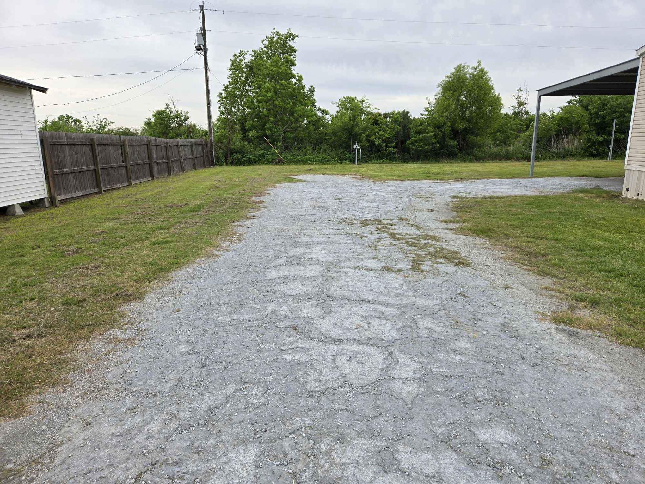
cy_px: 242
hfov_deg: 73.9
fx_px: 429
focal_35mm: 23
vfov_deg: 58.9
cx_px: 322
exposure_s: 1/981
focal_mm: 5.4
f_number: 1.8
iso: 25
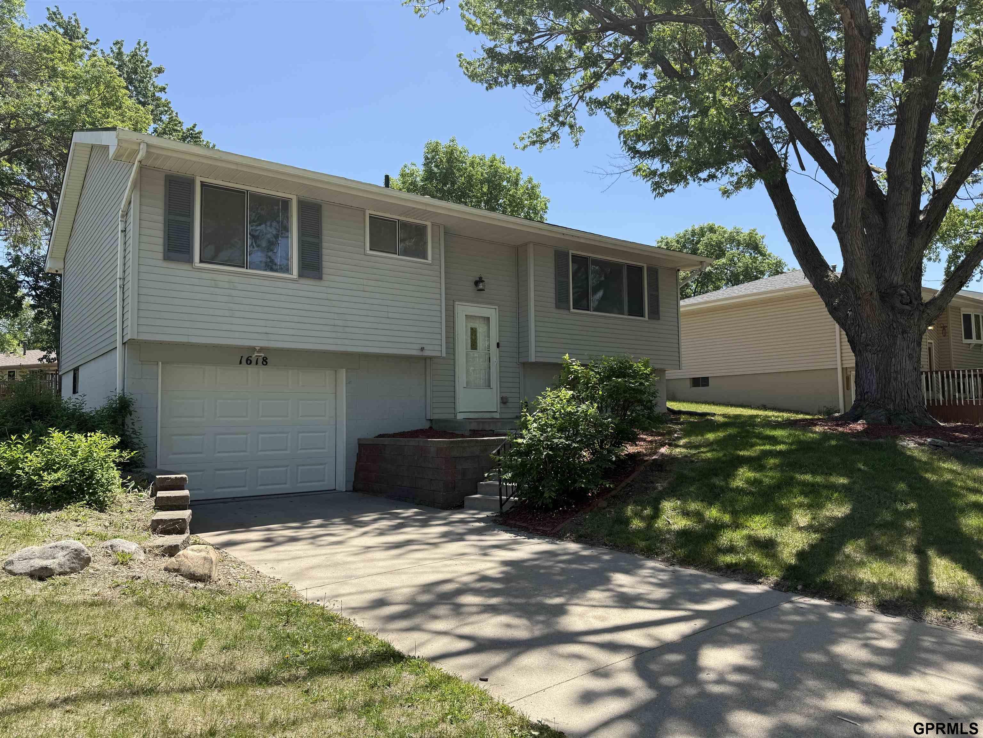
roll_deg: +1.2
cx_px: 492
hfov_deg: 71.6
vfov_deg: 56.8
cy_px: 369
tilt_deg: +5.0
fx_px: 682
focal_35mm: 24
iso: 80
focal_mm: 6.76
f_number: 1.78
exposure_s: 1/2525
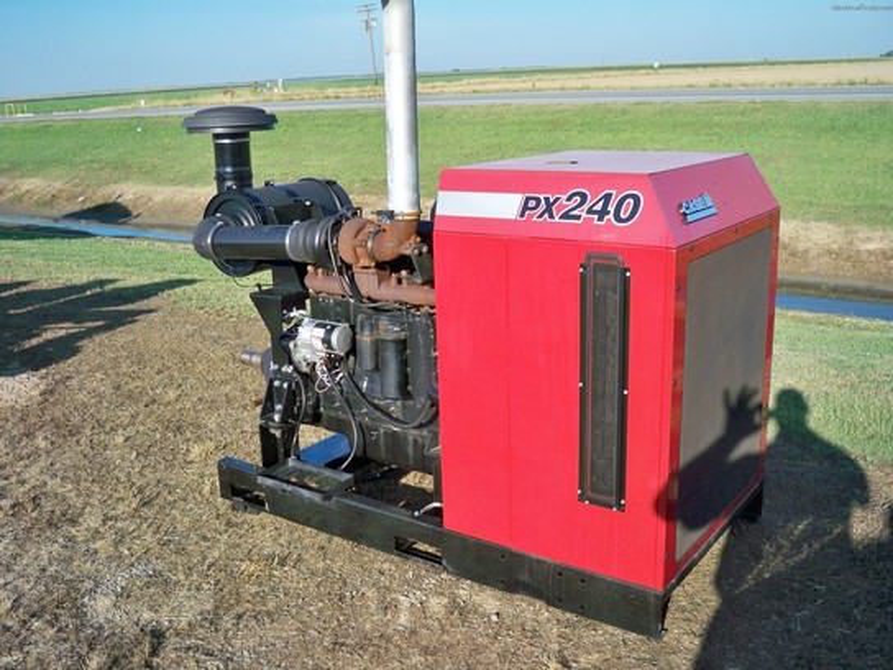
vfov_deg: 40.7
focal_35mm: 35
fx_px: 903
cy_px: 335
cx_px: 446
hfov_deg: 52.6
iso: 100
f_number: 4.7
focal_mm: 6.3
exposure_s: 1/400
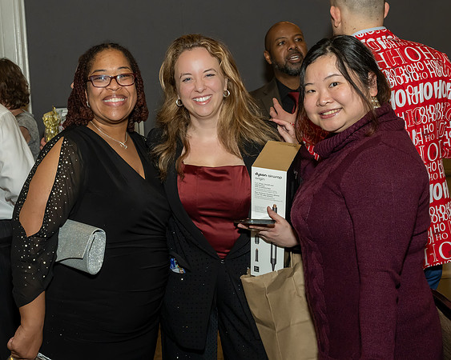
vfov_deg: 29.0
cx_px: 148
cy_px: 161
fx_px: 697
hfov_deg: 35.5
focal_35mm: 52
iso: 1000
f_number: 7.1
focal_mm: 26
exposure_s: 1/250
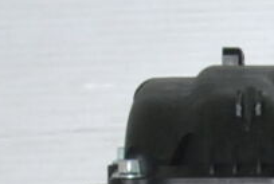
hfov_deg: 3.3
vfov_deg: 2.2
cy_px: 706
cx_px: 736
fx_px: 4668
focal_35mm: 612
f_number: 13
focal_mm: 52
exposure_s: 1/200
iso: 800
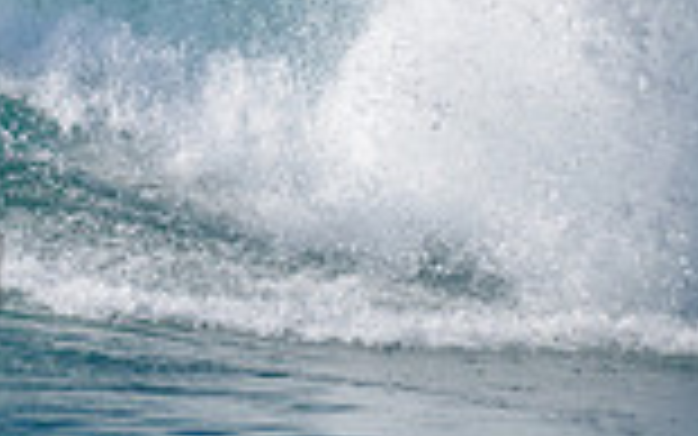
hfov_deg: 0.9
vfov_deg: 0.6
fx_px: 44377
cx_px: -178
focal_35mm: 2332
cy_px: 44
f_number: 5.6
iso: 180
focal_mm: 500
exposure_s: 1/2000
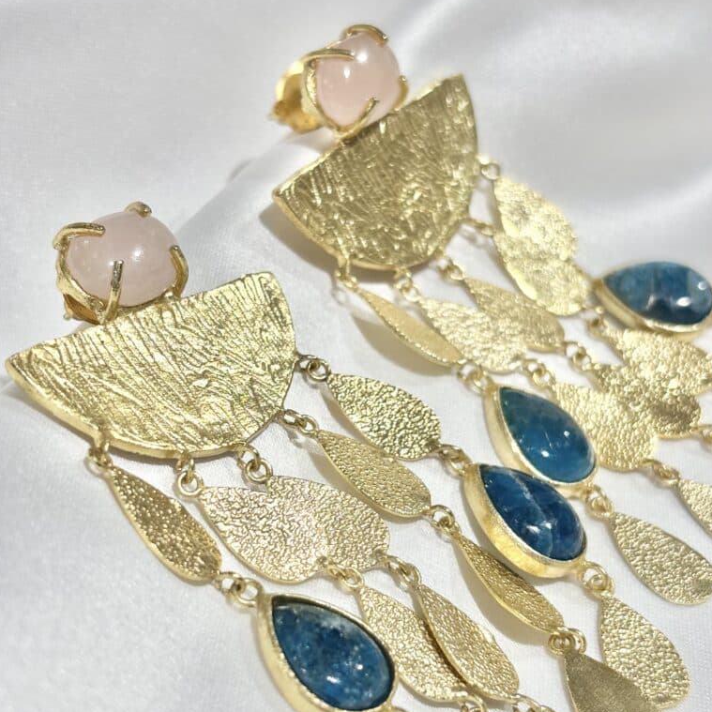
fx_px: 1443
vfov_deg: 27.6
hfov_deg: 27.7
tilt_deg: -37.9
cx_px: 354
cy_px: 453
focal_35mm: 62
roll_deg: +10.7
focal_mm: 5.96
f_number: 1.6
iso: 32
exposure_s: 1/297
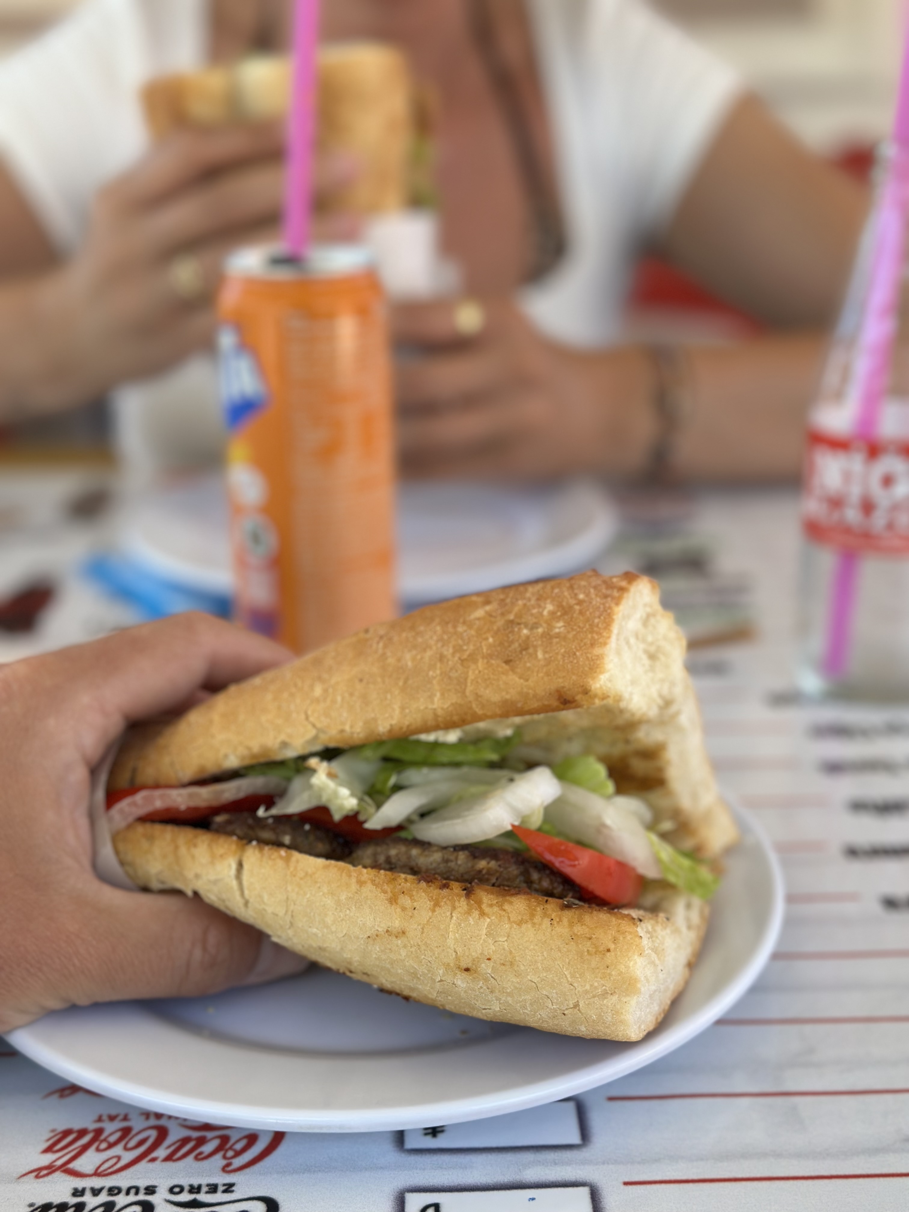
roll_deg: +0.6
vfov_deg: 39.7
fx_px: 1681
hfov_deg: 30.3
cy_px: 606
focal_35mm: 48
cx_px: 454
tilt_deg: -19.9
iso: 80
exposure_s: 1/631
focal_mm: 6.86
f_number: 1.78
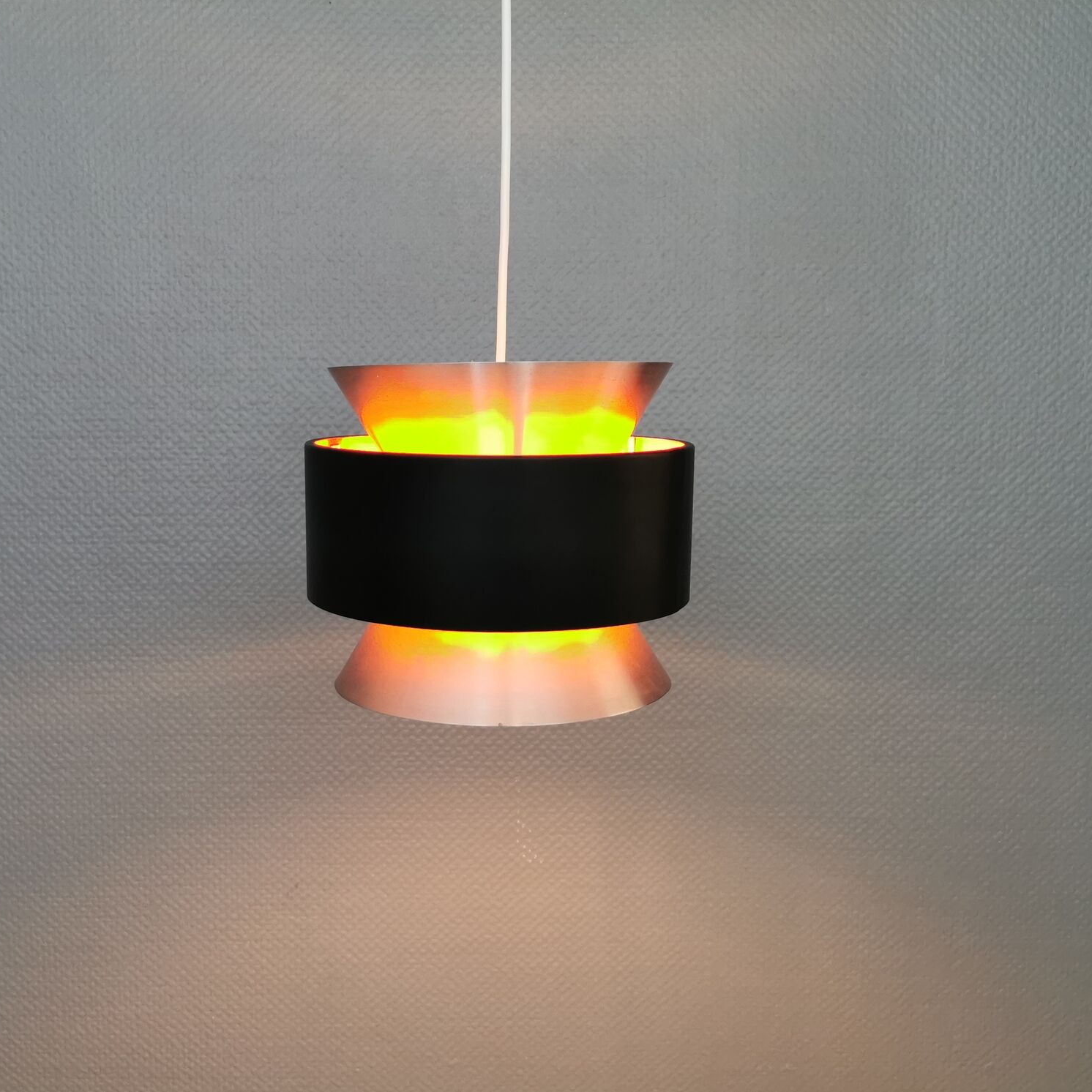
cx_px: 487
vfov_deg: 51.1
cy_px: 545
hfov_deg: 51.0
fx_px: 1142
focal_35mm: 32
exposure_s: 1/60
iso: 250
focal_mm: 5.56
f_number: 1.6
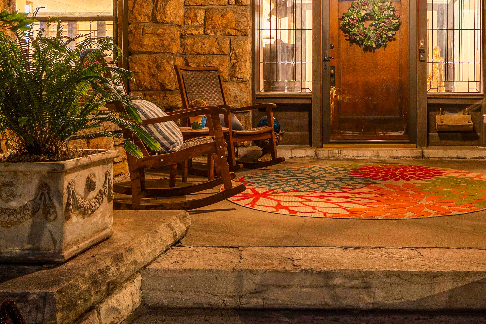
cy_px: 98
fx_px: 526
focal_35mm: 39
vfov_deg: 33.8
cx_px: 375
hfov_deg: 47.4
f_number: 4
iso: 100
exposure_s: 5
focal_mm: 10
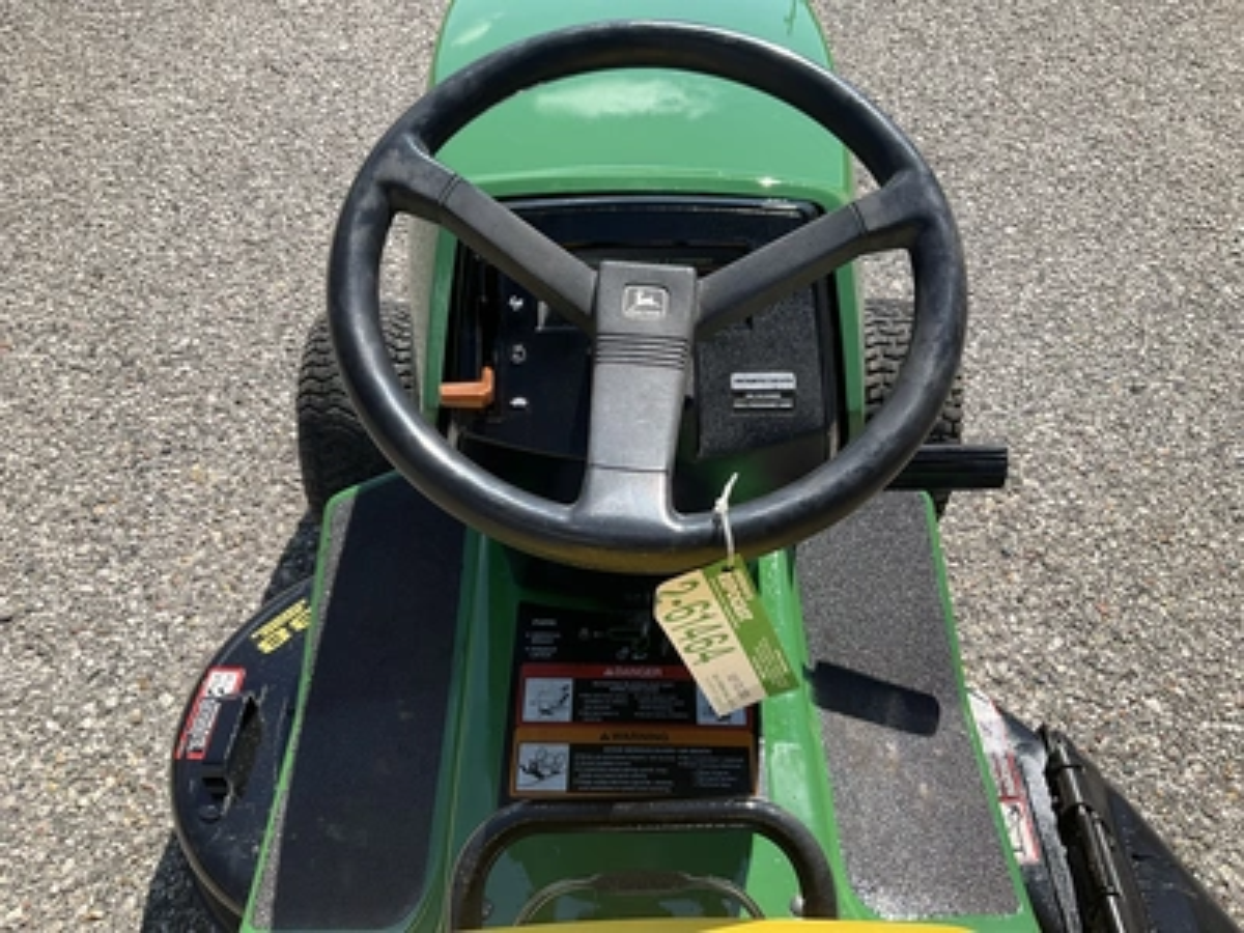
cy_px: 466
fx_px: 1042
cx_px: 622
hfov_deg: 61.7
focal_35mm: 29
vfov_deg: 48.2
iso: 25
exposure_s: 1/1412
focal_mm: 3
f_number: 1.8
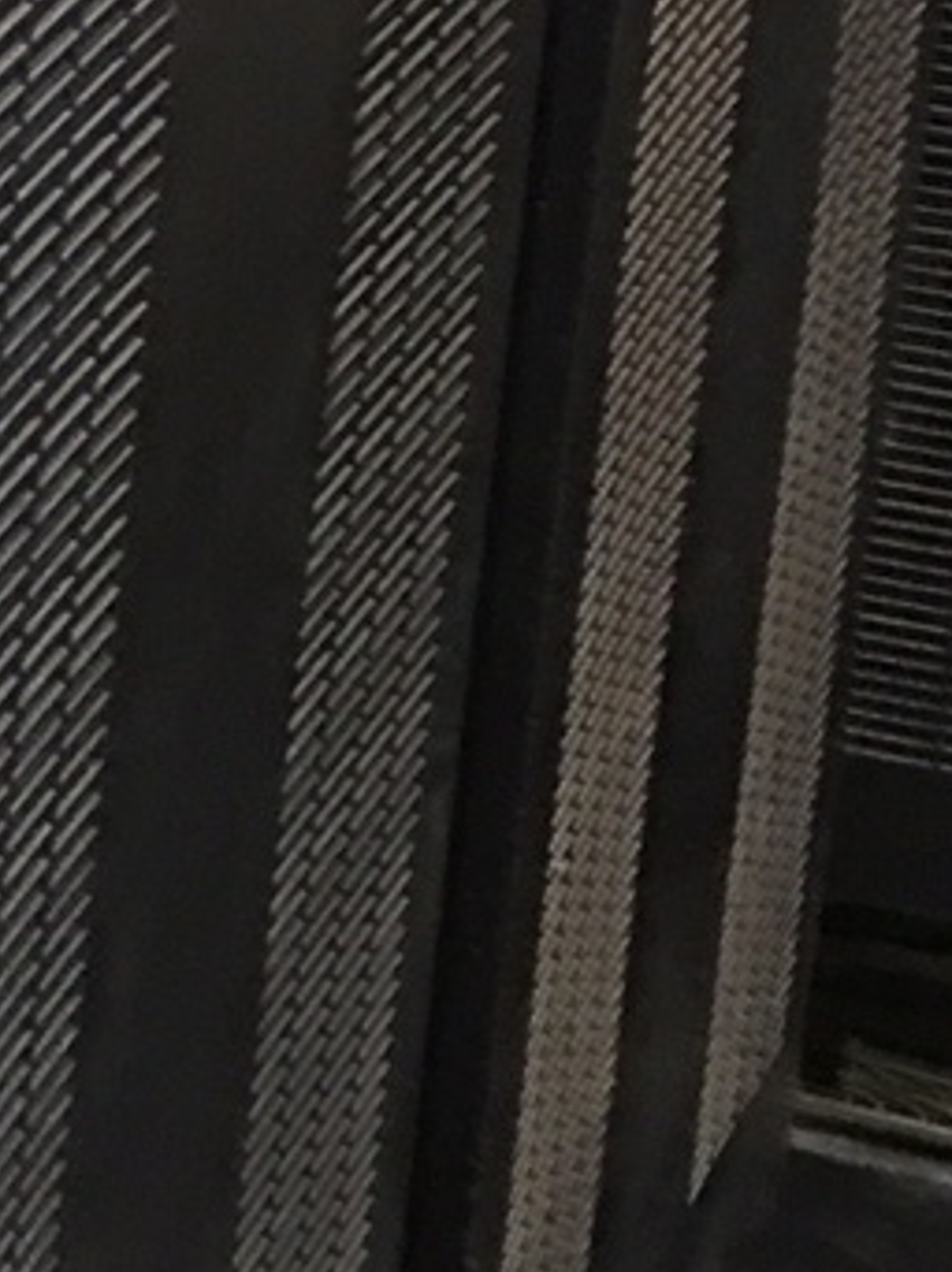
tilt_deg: -20.9
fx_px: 6278
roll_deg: +0.4
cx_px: -1212
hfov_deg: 8.1
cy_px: 472
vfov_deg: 11.6
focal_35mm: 171
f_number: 2.2
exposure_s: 1/4
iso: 50
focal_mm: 4.15
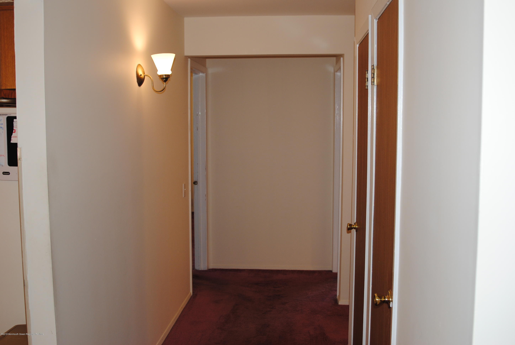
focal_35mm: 36
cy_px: 172
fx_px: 516
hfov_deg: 53.0
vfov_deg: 37.0
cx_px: 258
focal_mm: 24
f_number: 2.8
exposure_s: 1/60
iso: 200
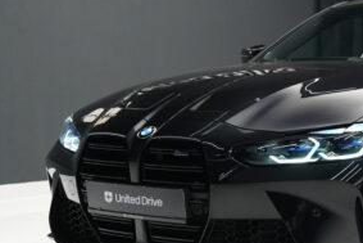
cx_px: 346
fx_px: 958
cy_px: 139
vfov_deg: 14.4
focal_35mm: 95
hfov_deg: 20.9
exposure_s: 1/40
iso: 2000
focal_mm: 35
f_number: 4
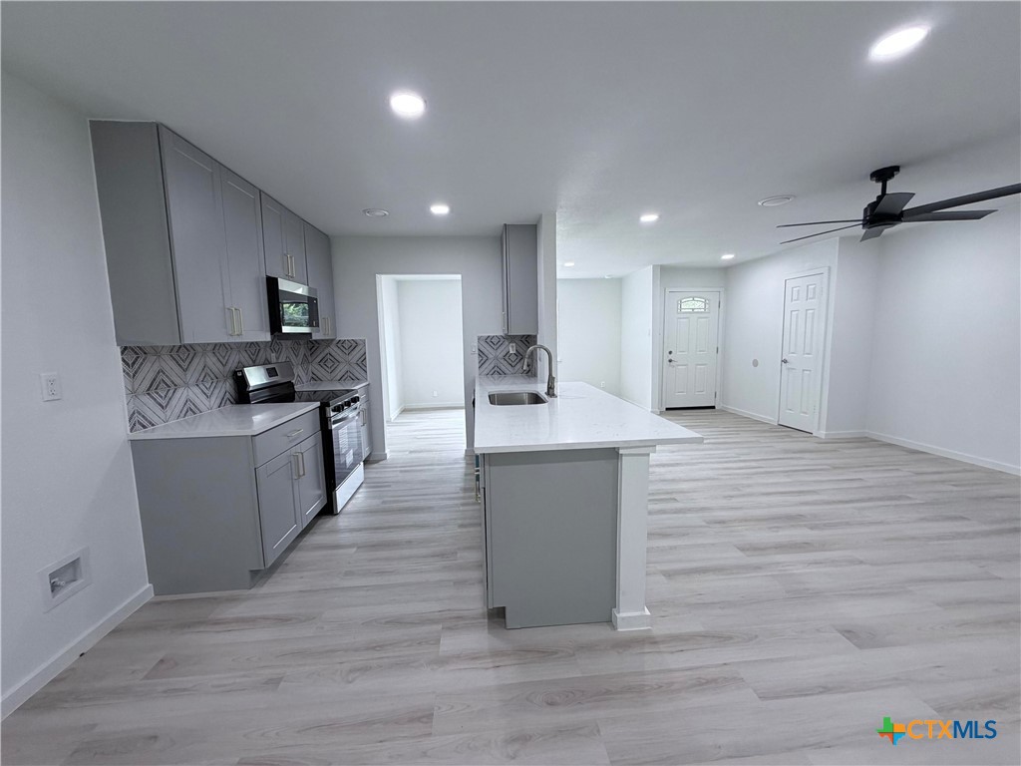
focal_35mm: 14
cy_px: 383
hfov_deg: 102.1
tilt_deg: -6.2
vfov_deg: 85.7
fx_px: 413
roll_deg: +2.1
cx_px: 510
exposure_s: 1/121
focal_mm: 2.22
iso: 160
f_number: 2.2
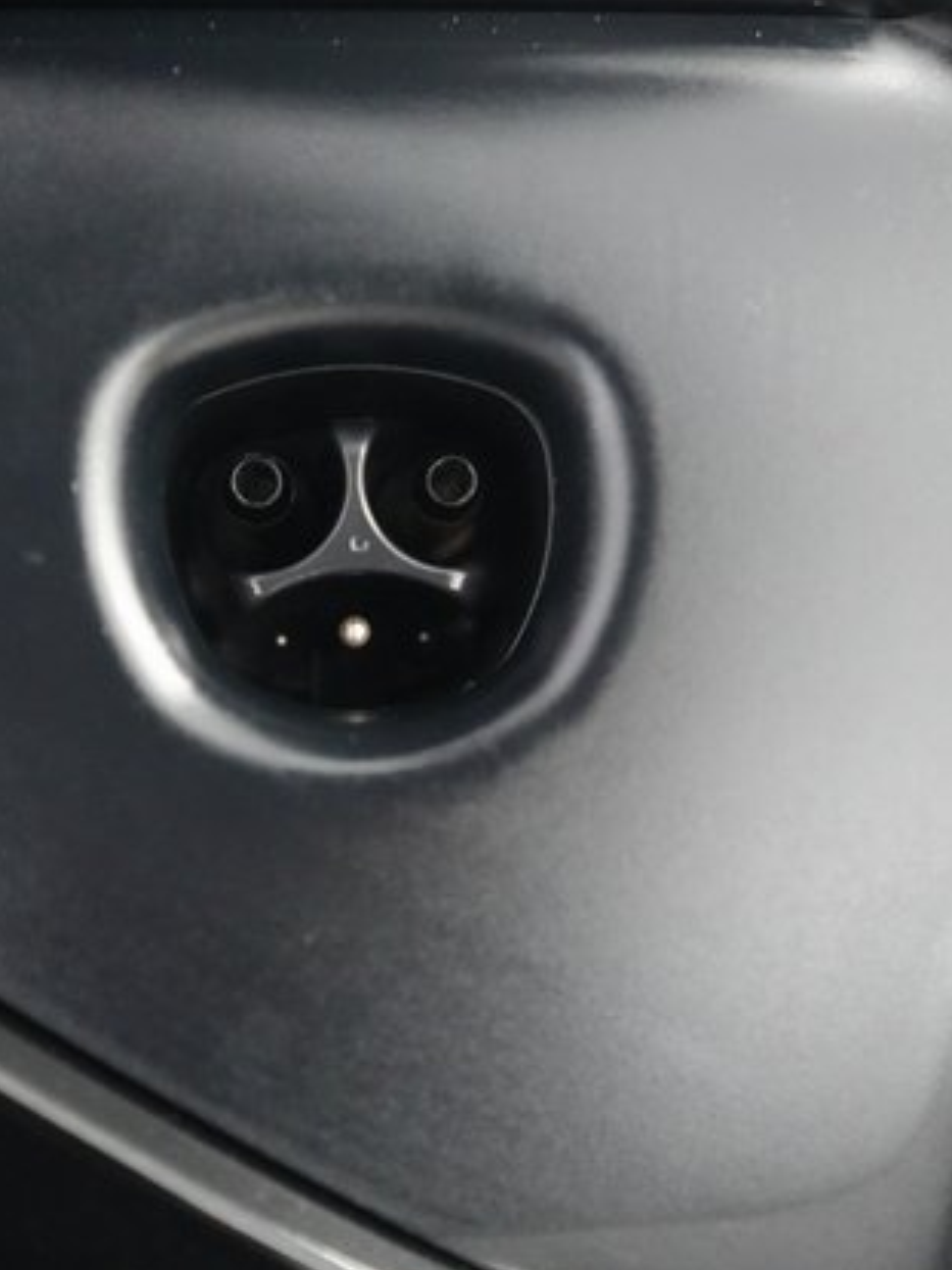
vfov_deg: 46.8
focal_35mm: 40
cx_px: 373
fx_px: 1468
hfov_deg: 35.8
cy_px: 640
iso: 12800
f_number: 2.8
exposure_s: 1/100
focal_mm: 27
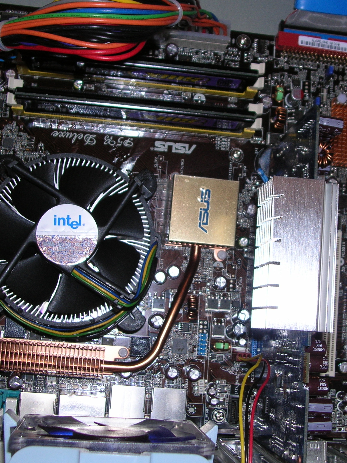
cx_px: 227
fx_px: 762
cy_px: 233
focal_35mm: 57
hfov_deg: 25.5
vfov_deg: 33.8
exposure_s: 1/60.1
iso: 50
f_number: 3
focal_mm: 7.1
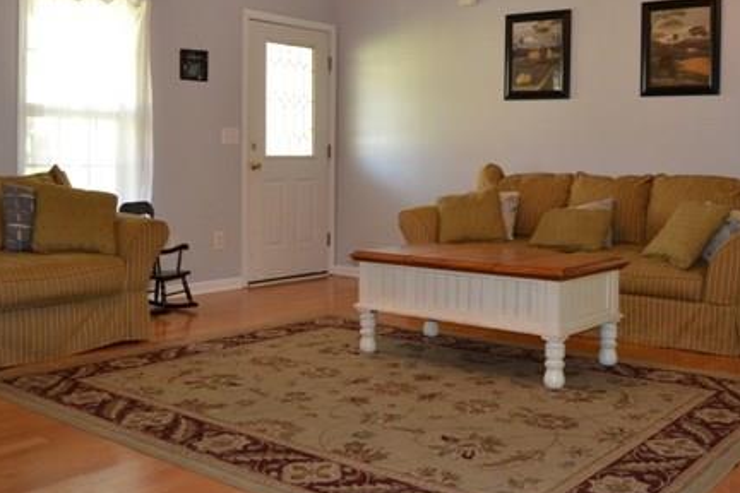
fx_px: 822
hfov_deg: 48.5
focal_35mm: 40
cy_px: 167
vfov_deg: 33.1
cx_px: 373
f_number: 3.5
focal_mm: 18
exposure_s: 1/60
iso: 1000
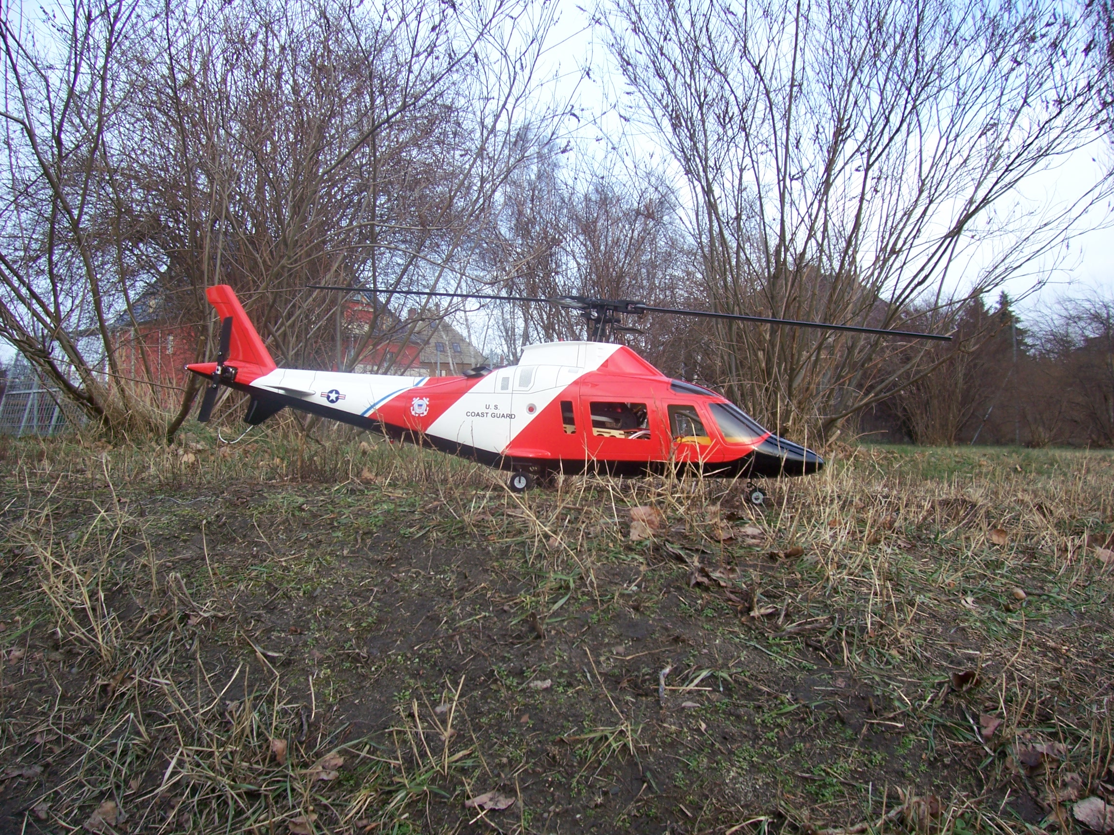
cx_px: 557
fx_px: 1094
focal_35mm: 34
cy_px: 418
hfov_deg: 54.0
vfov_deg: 41.8
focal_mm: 5.6
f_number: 2.7
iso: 80
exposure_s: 1/200
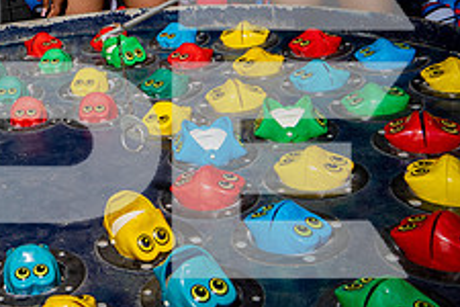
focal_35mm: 62
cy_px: -77
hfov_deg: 27.9
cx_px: -106
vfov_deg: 20.3
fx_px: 792
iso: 100
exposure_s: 1/250
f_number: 7.1
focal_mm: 24
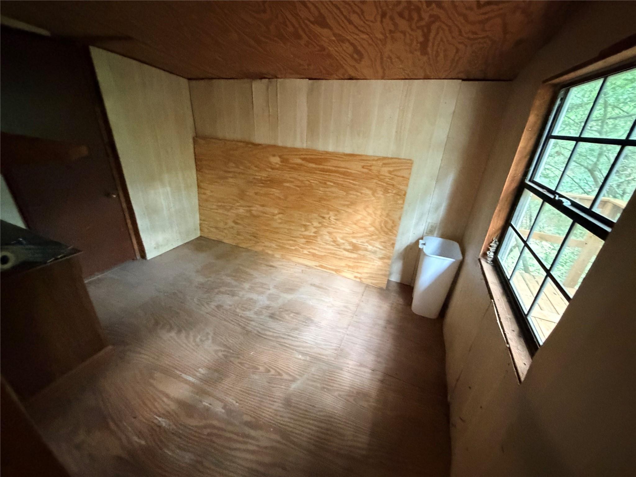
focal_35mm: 14
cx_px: 318
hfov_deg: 102.1
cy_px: 238
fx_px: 257
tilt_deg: -25.2
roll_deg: -4.3
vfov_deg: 85.7
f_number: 2.2
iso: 1600
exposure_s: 1/40
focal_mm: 2.22
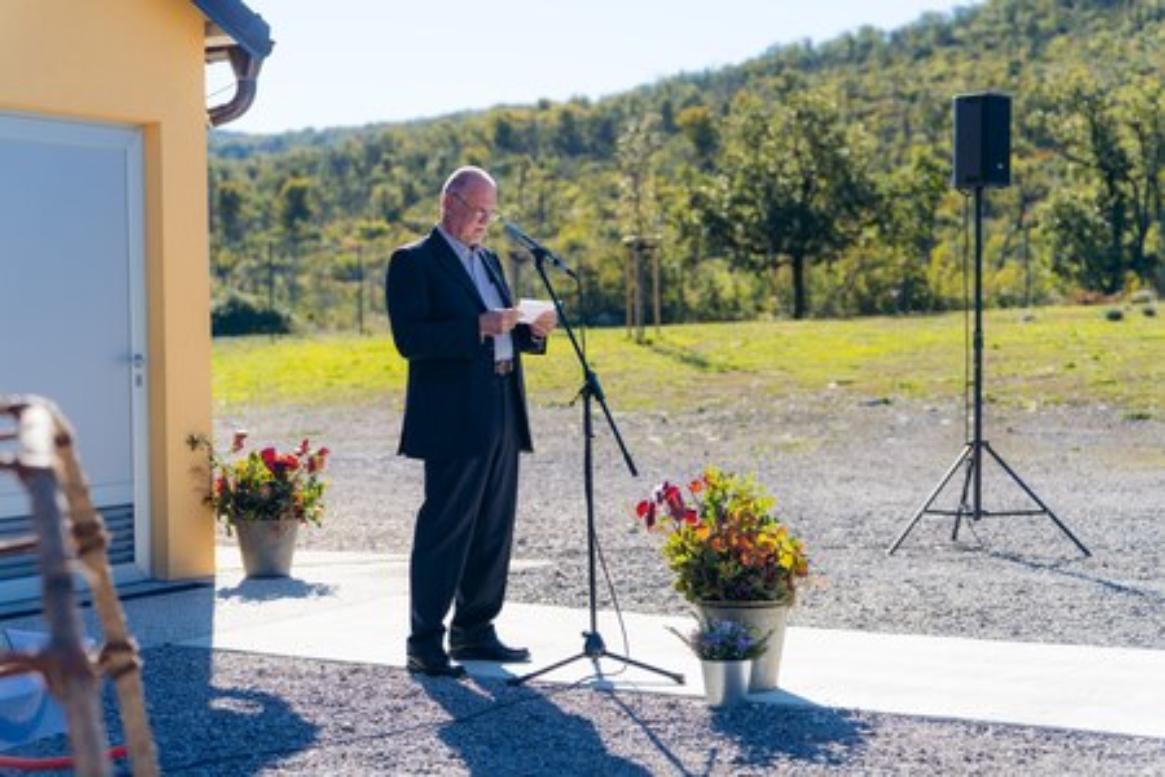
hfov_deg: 31.9
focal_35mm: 63
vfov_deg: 21.6
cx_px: 582
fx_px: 2039
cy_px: 388
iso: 100
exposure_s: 1/1600
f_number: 2.8
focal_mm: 63
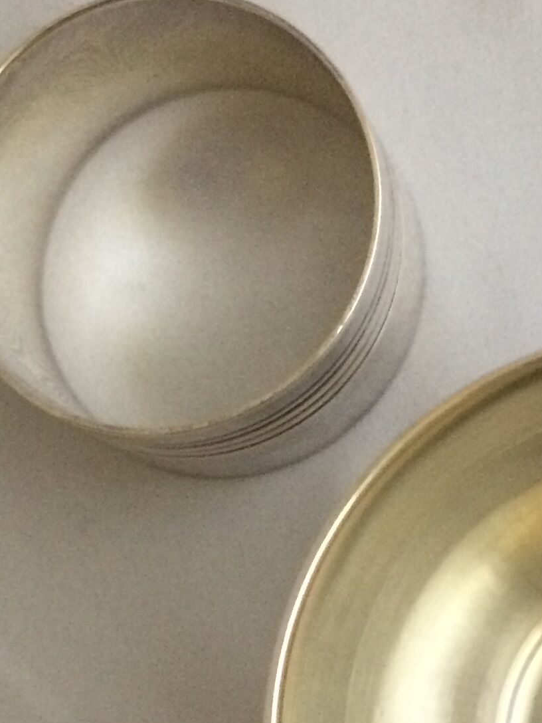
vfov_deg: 22.2
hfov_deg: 16.9
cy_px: 583
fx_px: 1816
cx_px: 408
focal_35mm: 87
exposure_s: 1/20
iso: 320
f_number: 2.2
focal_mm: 4.15
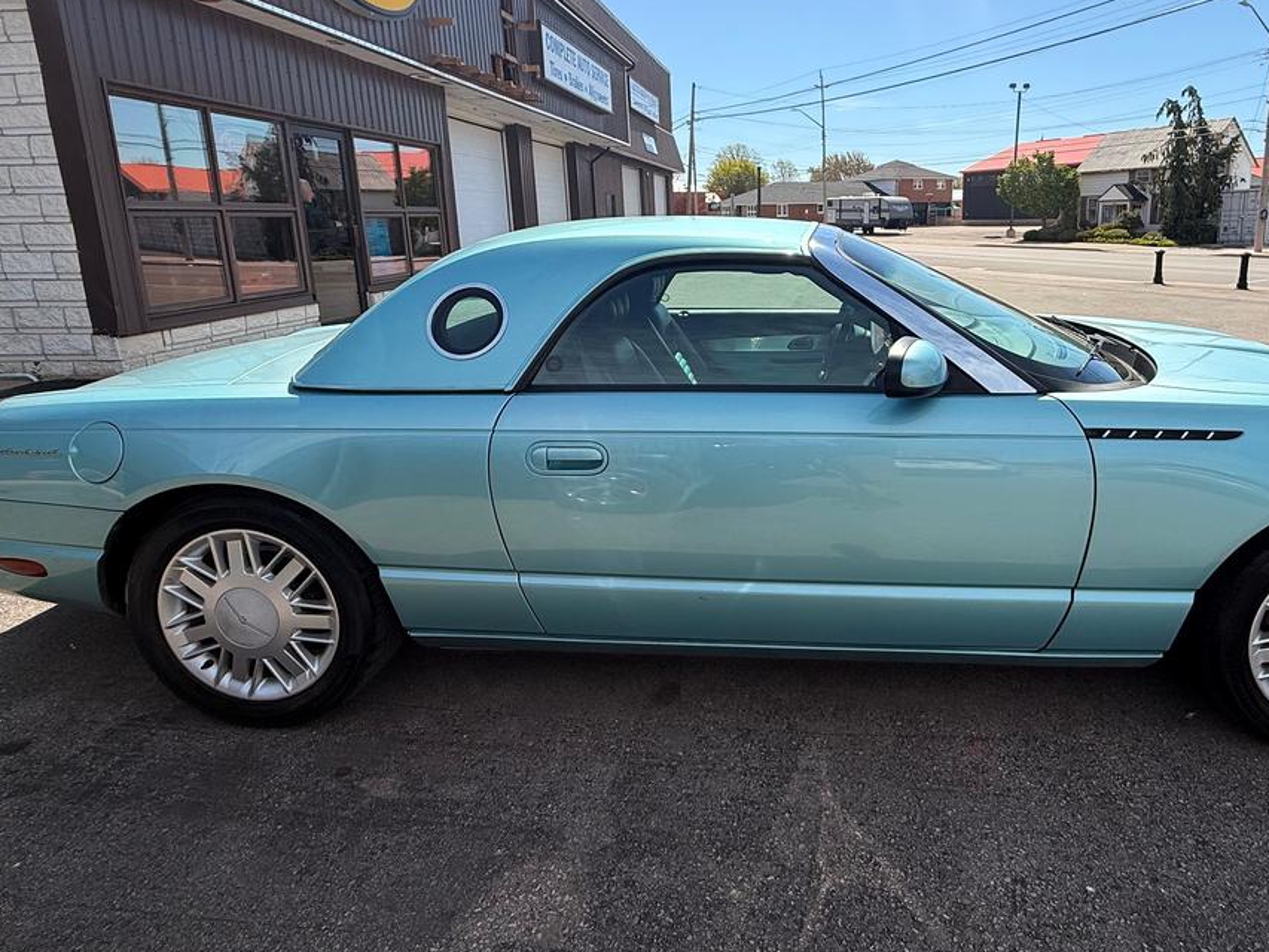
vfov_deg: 62.8
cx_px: 774
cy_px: 375
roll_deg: +1.3
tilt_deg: -11.7
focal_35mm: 21
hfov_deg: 77.9
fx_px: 770
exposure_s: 1/2092
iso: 50
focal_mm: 2.22
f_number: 2.2
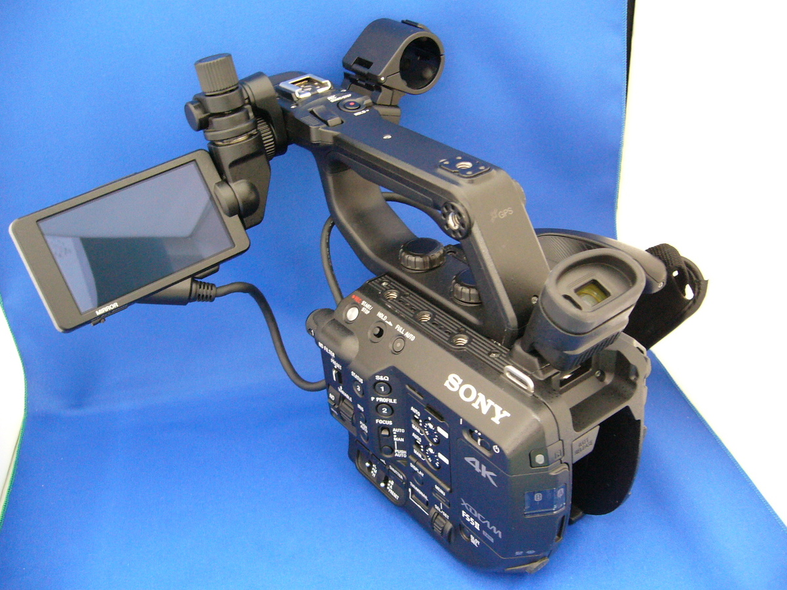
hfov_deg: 52.6
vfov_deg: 40.7
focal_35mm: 35
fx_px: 796
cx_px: 394
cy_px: 295
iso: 200
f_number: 2.8
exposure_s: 1/8
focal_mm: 5.8
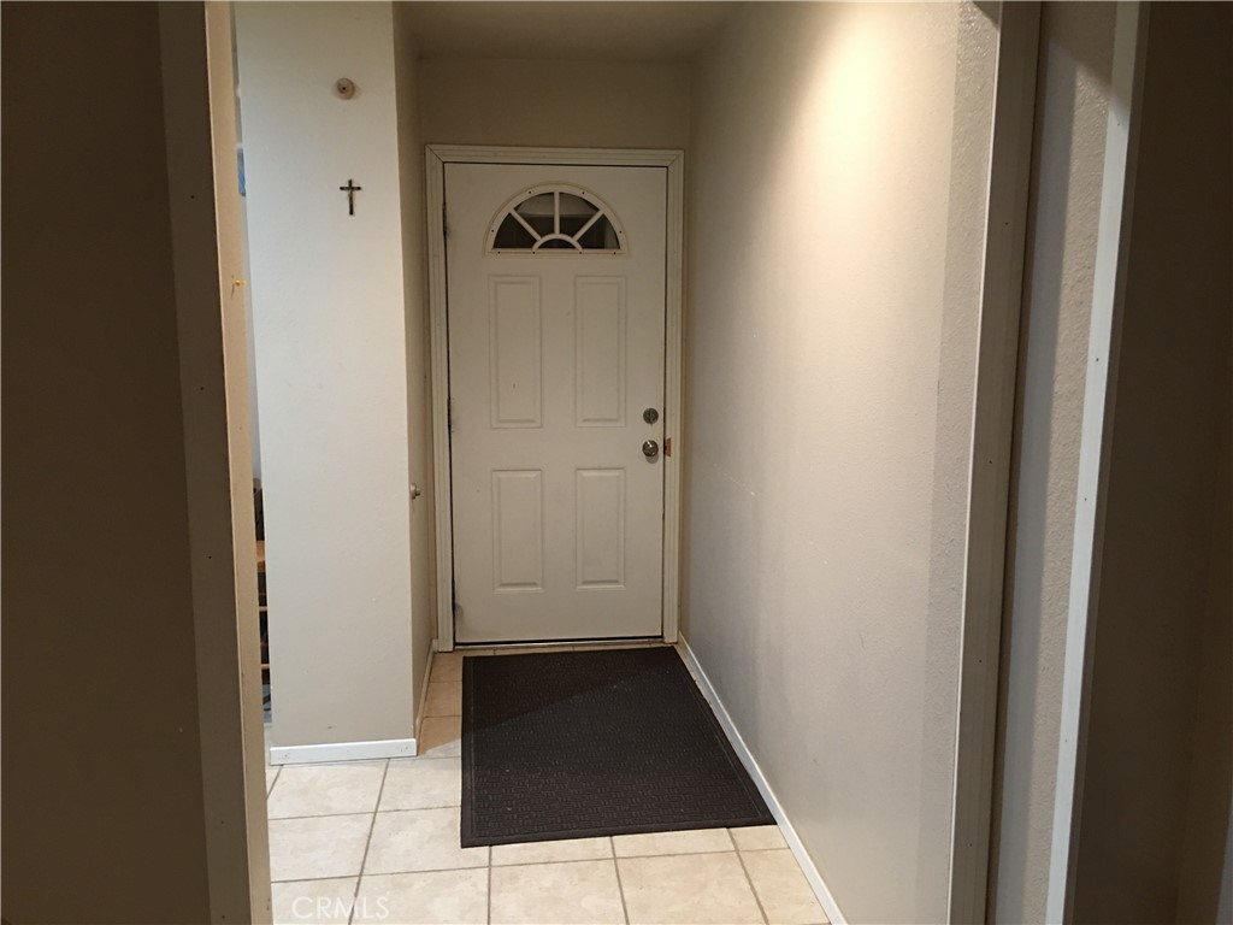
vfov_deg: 48.2
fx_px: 1033
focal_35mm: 29
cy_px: 462
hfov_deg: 61.7
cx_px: 616
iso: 50
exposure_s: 1/4
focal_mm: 4.15
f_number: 2.2
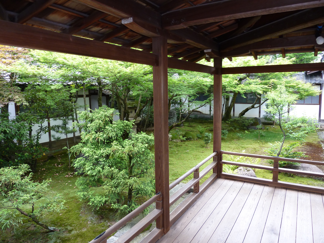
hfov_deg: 69.4
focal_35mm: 25
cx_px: 162
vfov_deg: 54.9
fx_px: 234
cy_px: 122
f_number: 3.3
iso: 125
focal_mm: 4.1
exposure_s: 1/30
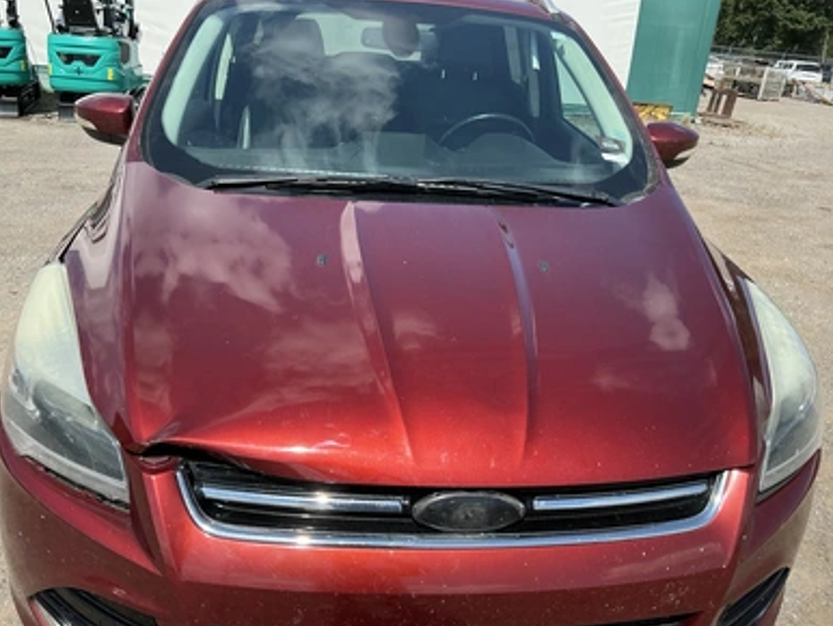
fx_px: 698
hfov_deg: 61.6
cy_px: 313
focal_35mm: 29
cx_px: 419
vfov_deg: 48.3
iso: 25
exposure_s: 1/1144
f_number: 1.8
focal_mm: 3
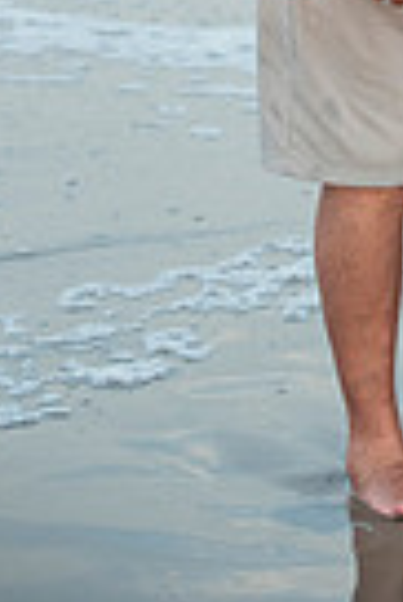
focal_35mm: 284
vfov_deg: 7.1
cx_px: 500
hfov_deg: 4.8
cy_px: -345
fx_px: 4756
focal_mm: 86
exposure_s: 1/1250
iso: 800
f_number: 3.5
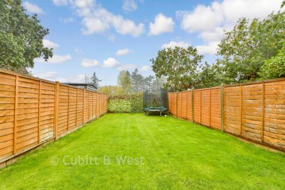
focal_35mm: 15
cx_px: 142
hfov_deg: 100.4
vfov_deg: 77.3
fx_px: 119
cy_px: 95
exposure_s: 1/60
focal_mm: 10
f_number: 8
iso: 160
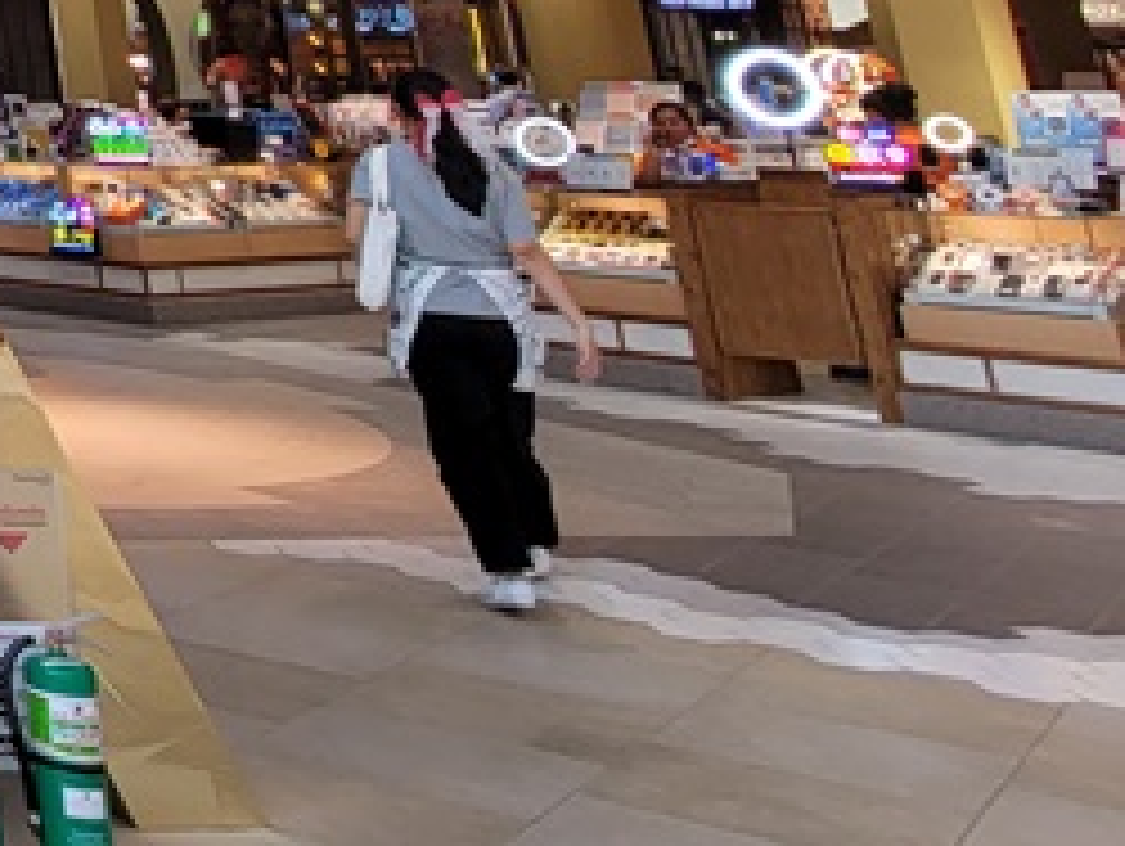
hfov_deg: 19.9
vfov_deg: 23.2
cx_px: -1084
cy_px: -382
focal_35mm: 52
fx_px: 1692
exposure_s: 1/100
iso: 64
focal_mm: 2.2
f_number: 2.2
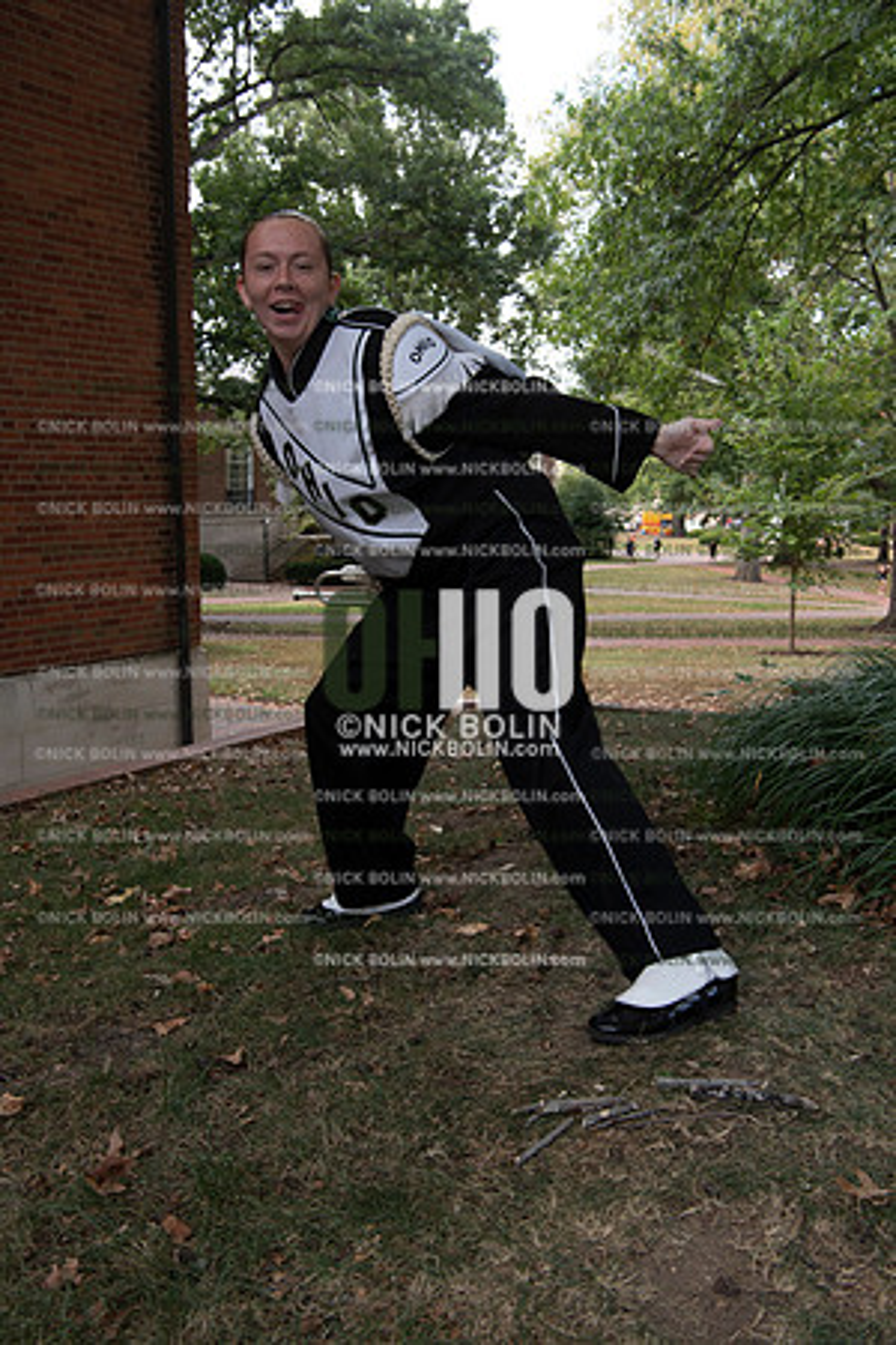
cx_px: 448
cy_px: 672
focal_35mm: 34
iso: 500
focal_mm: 34
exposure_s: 1/100
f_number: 8
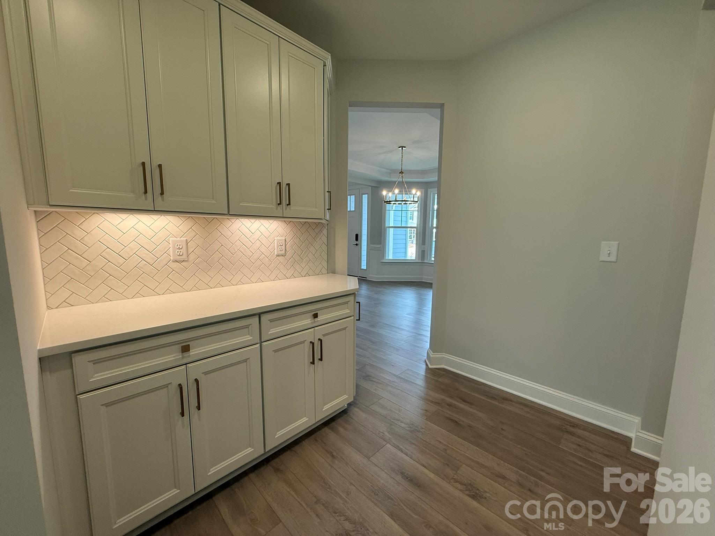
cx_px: 358
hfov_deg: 102.1
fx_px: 289
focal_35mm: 14
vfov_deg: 85.7
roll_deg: -0.5
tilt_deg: -7.7
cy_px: 268
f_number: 2.2
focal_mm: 2.22
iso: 100
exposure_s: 1/120
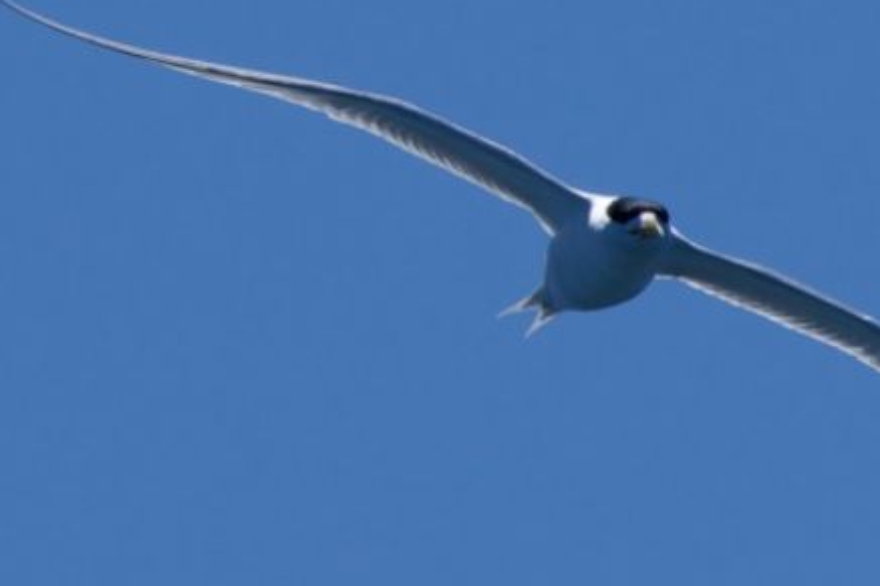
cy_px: 271
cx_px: 628
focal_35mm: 1098
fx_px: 26828
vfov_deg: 1.3
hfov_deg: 1.9
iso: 500
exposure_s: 1/3200
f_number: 8
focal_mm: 600
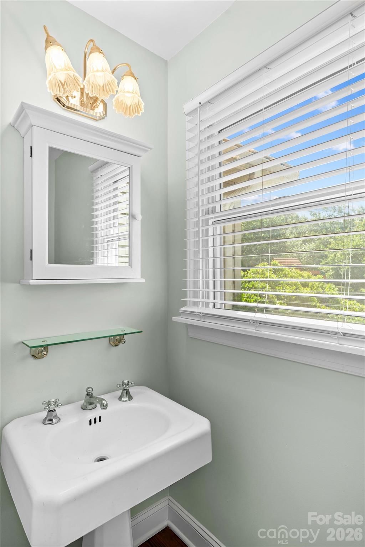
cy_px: 274
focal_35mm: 19
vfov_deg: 86.9
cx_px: 182
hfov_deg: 64.6
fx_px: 289
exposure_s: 1/15
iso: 100
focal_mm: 19
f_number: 7.1
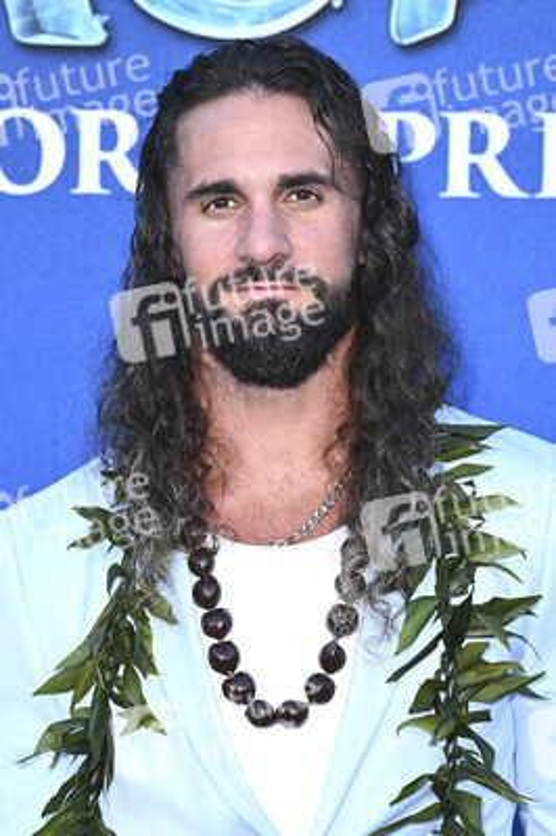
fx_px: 2622
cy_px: 418
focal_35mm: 113
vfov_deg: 18.1
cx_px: 278
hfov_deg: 12.1
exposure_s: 1/250
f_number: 6.3
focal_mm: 113
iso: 800
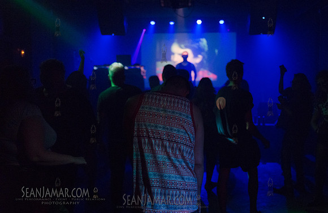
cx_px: 181
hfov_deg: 50.0
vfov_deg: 33.6
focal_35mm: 39
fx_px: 351
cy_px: 121
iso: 5000
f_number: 2.2
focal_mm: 35
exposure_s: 1/125
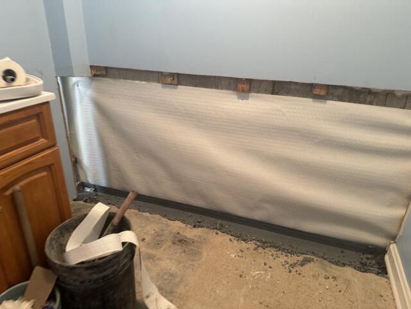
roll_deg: -0.7
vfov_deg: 56.8
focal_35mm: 24
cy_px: 154
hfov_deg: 71.6
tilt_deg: -24.9
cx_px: 206
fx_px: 285
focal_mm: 6.76
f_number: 1.78
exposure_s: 1/60
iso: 250
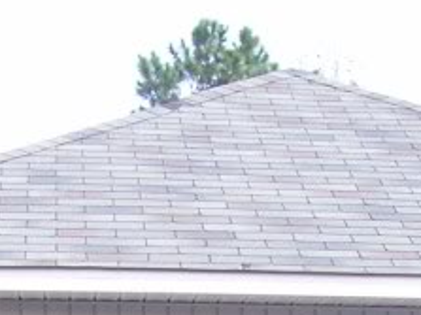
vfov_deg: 8.8
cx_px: 102
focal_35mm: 156
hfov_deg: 12.6
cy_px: 704
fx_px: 1896
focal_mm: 5.6
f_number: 2.7
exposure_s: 1/144
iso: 80
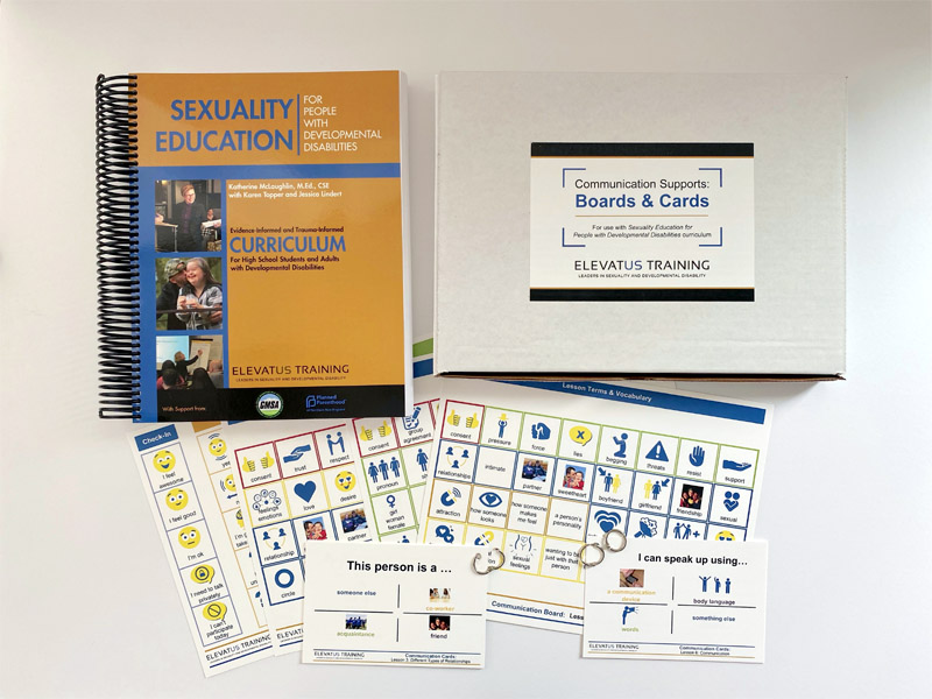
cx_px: 466
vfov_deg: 53.1
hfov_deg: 67.3
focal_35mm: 26
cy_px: 350
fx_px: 700
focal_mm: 4.25
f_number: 1.8
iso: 50
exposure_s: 1/121
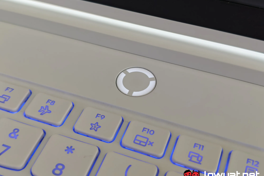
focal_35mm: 48
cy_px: 86
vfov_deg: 28.1
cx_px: 132
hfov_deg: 41.1
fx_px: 352
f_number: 2.8
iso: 100
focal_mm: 5.4
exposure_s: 1/100
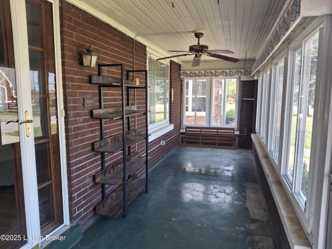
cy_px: 124
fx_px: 240
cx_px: 166
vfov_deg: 54.9
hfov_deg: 69.4
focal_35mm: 25
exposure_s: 1/100
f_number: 1.8
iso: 32
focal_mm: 4.69
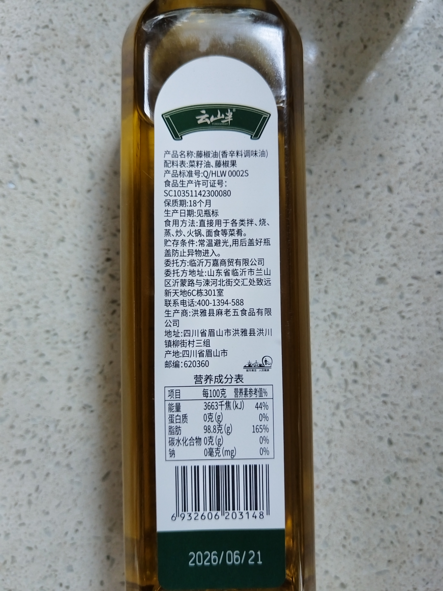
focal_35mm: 26
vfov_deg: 67.3
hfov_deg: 53.1
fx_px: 444
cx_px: 222
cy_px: 296
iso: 2088
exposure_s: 1/100
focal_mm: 4.95
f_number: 1.9
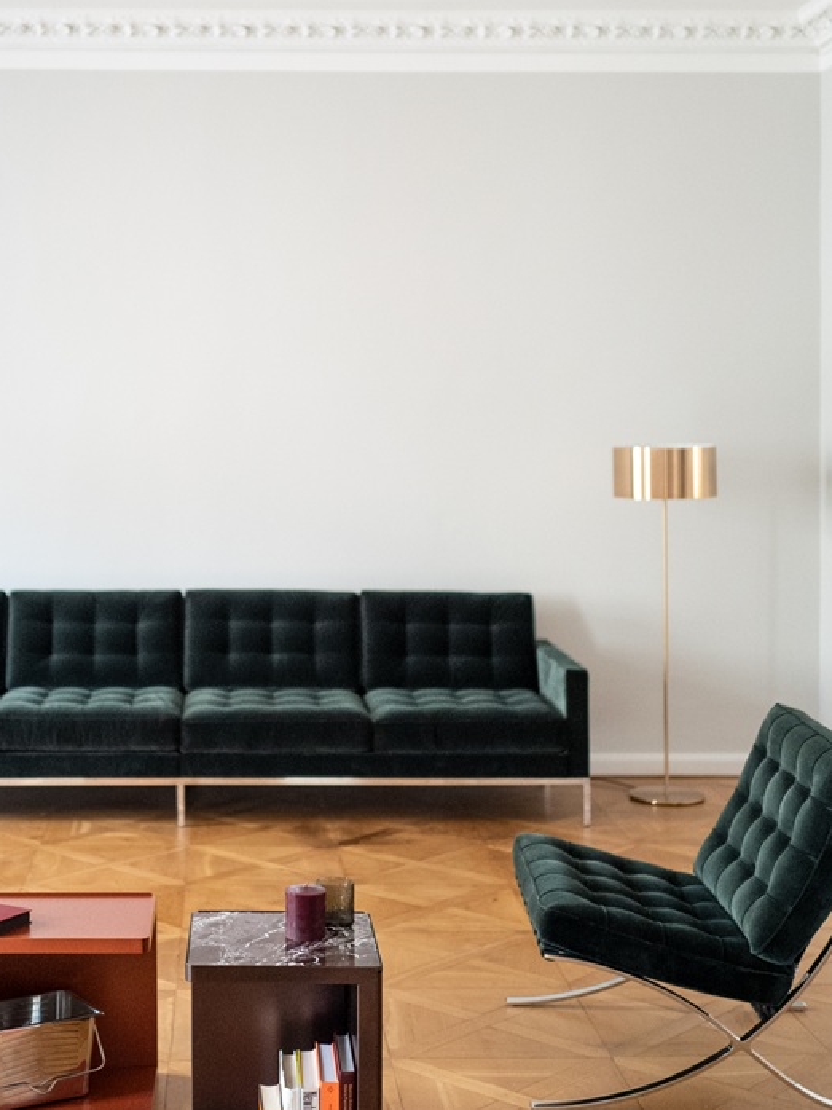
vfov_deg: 33.2
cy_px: 477
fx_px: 1859
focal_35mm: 58
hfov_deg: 25.1
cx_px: 258
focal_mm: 28
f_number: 1.7
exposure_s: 1/60
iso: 2000
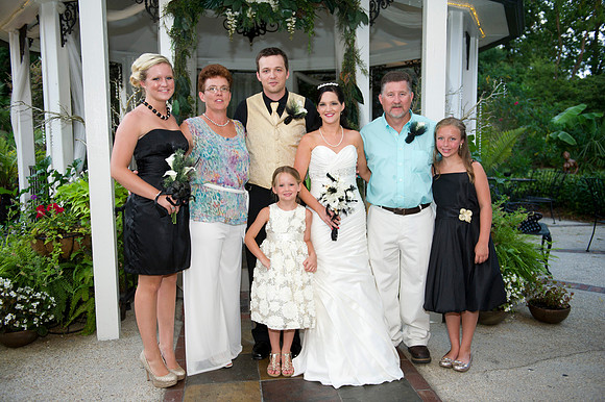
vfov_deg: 38.8
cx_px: 302
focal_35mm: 34
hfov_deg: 55.8
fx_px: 571
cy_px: 201
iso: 800
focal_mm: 34
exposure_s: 1/125
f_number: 2.8
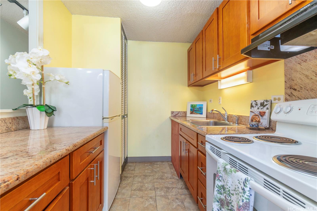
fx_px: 132
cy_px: 106
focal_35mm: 15
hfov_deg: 100.4
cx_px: 158
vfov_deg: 77.3
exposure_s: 1/80
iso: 200
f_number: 8
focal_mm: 10
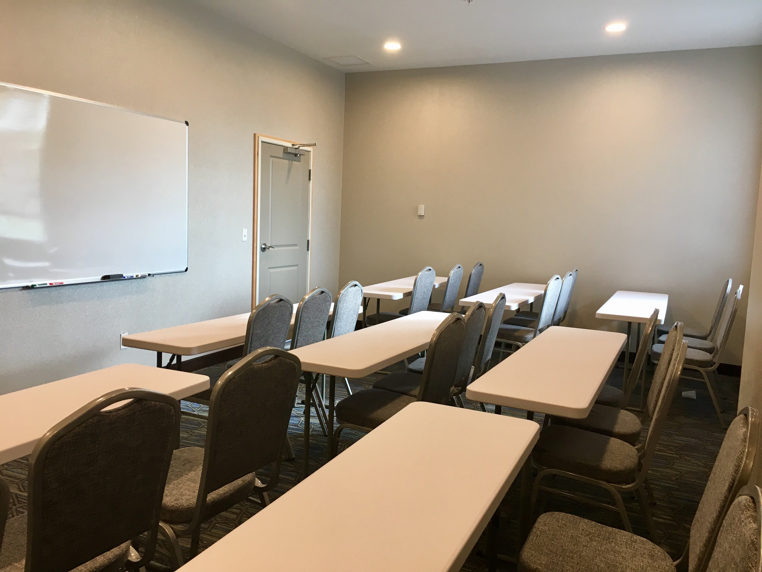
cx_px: 381
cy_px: 286
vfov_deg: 48.2
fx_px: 638
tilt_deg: -6.4
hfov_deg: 61.7
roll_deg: -2.0
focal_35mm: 29
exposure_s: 1/30
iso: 64
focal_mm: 4.15
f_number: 2.2
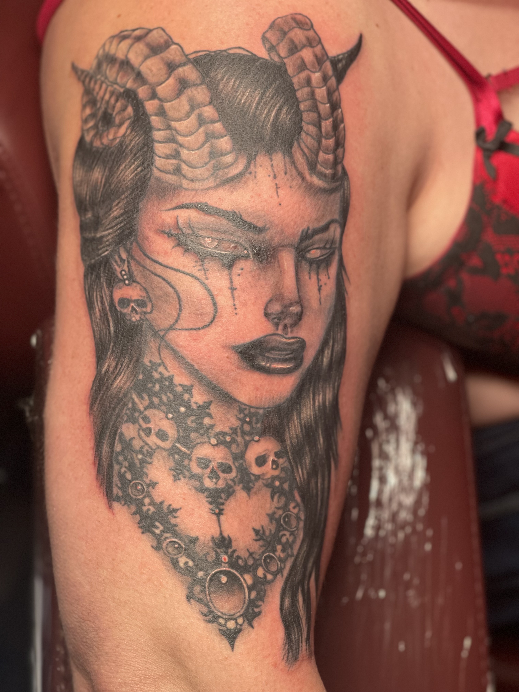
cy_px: 346
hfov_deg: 22.9
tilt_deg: -47.9
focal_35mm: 64
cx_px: 260
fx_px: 1279
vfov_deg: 30.3
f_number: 2.2
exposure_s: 1/120
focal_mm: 7.5
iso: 160
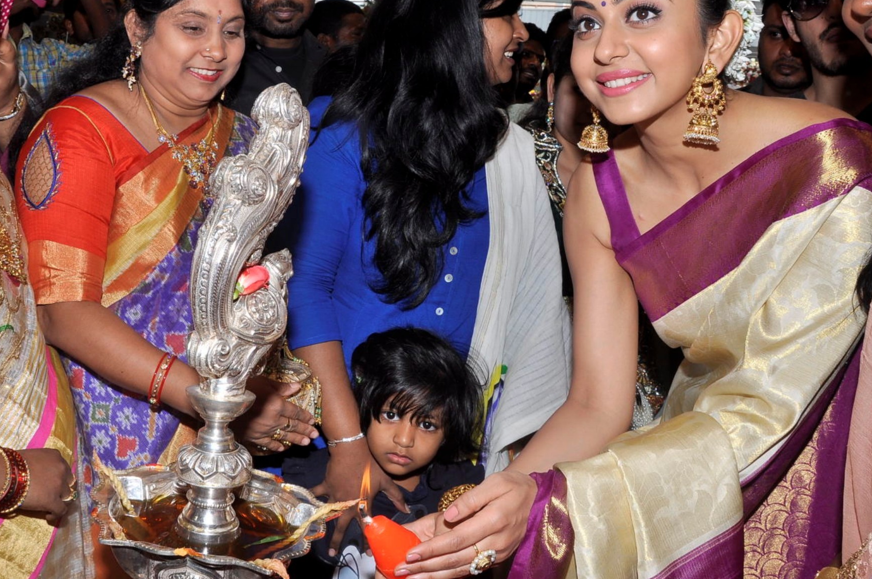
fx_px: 847
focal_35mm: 35
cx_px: 342
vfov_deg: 37.6
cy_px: 232
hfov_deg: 54.0
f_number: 14
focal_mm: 18
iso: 200
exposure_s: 1/125
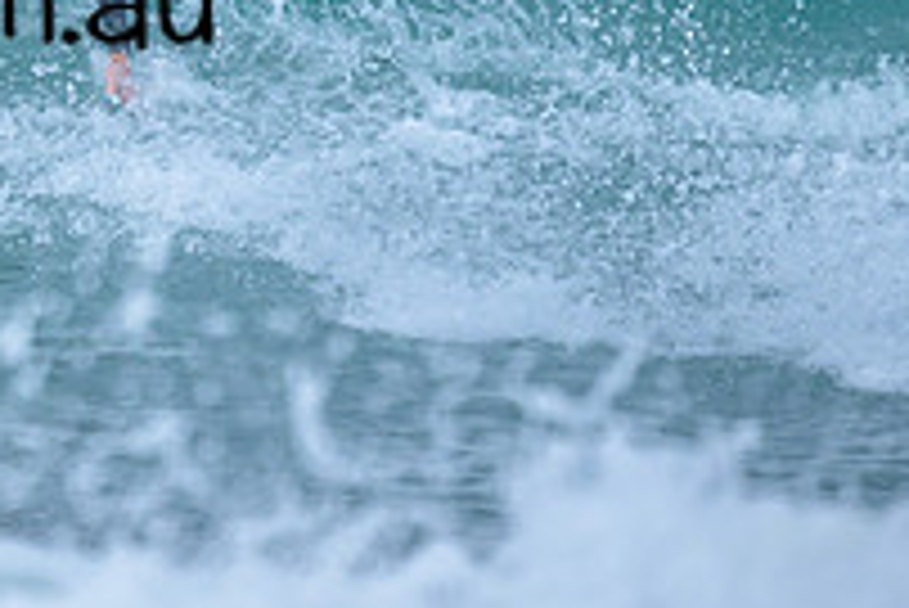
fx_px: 79920
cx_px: -154
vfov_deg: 0.4
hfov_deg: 0.7
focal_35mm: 3163
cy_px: -387
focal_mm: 800
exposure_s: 1/2500
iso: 560
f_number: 6.3
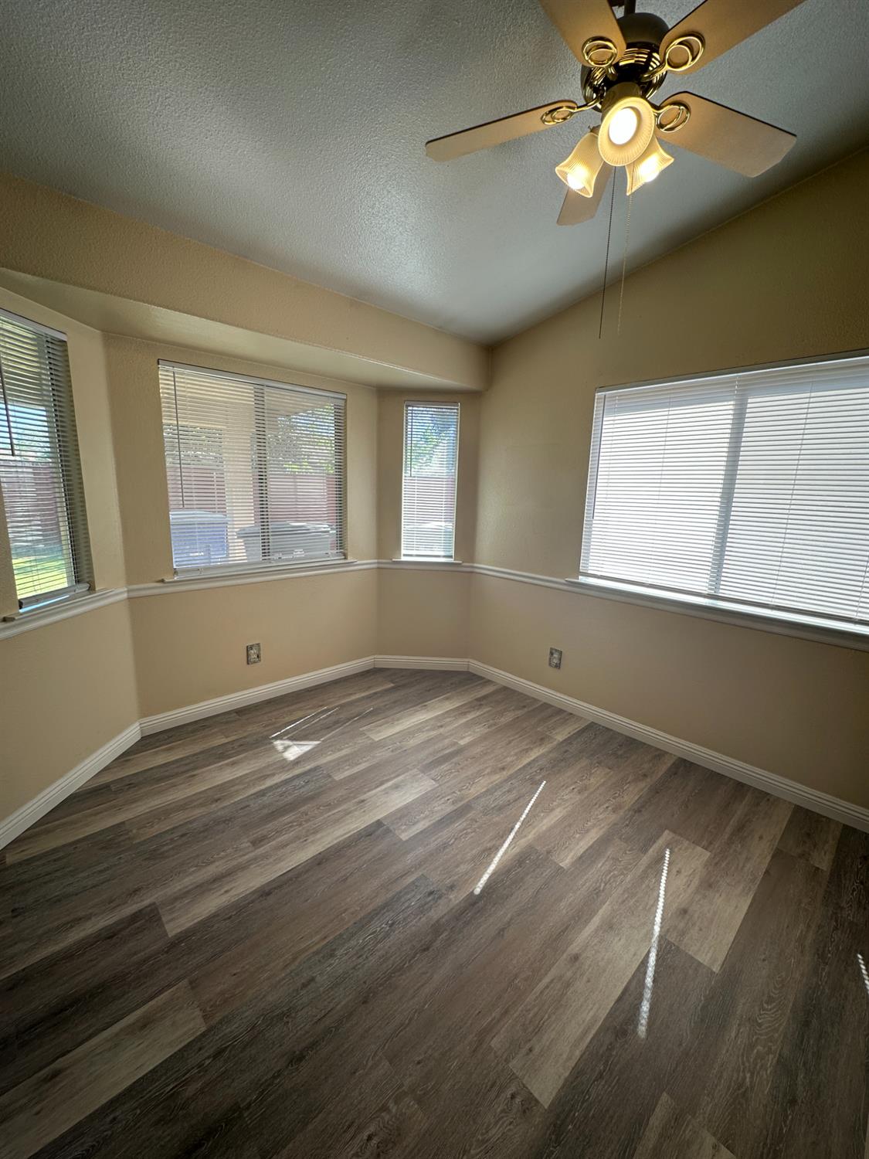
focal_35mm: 14
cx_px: 434
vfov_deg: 102.1
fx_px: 469
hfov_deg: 85.7
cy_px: 580
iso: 40
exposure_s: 1/109
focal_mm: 2.22
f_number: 2.2
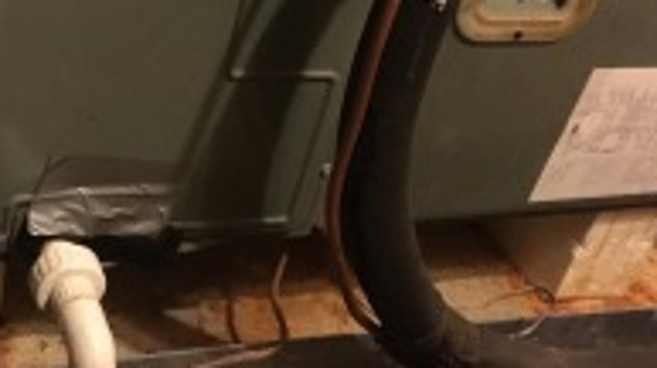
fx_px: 1044
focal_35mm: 60
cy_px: 78
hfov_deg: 34.4
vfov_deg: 19.8
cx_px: 184
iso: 640
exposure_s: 1/15
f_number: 2.2
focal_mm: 4.15
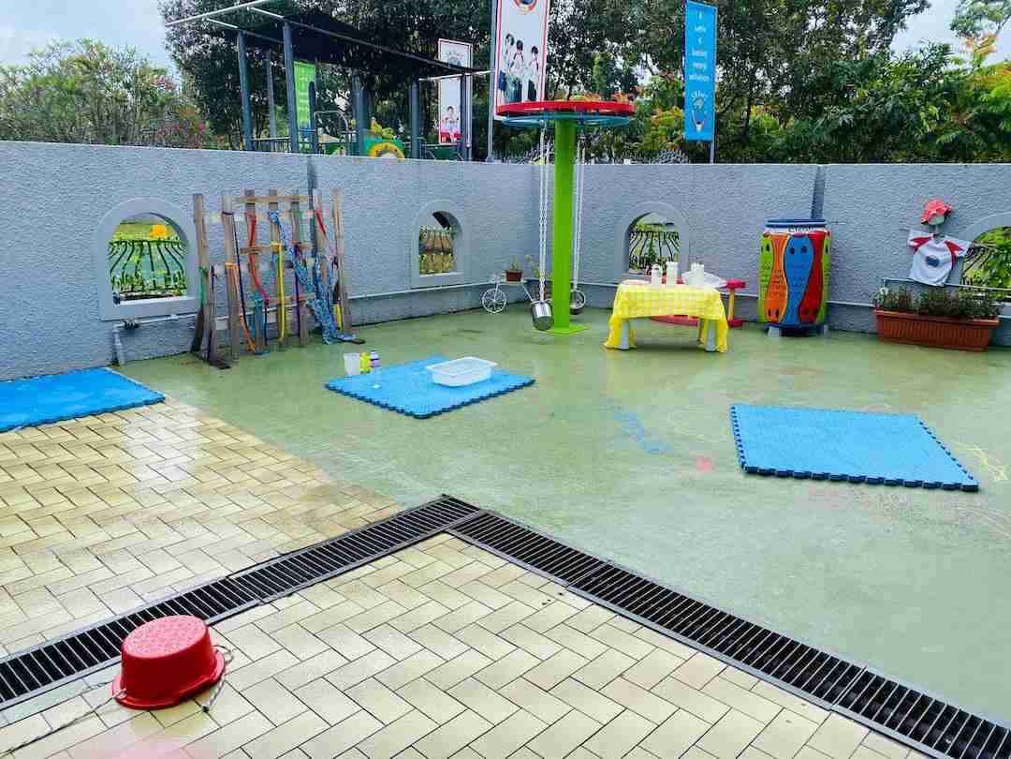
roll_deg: -0.9
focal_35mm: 26
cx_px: 506
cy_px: 380
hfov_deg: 67.3
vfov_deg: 53.1
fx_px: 759
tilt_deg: -11.2
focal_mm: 4.25
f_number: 1.8
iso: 32
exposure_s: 1/557
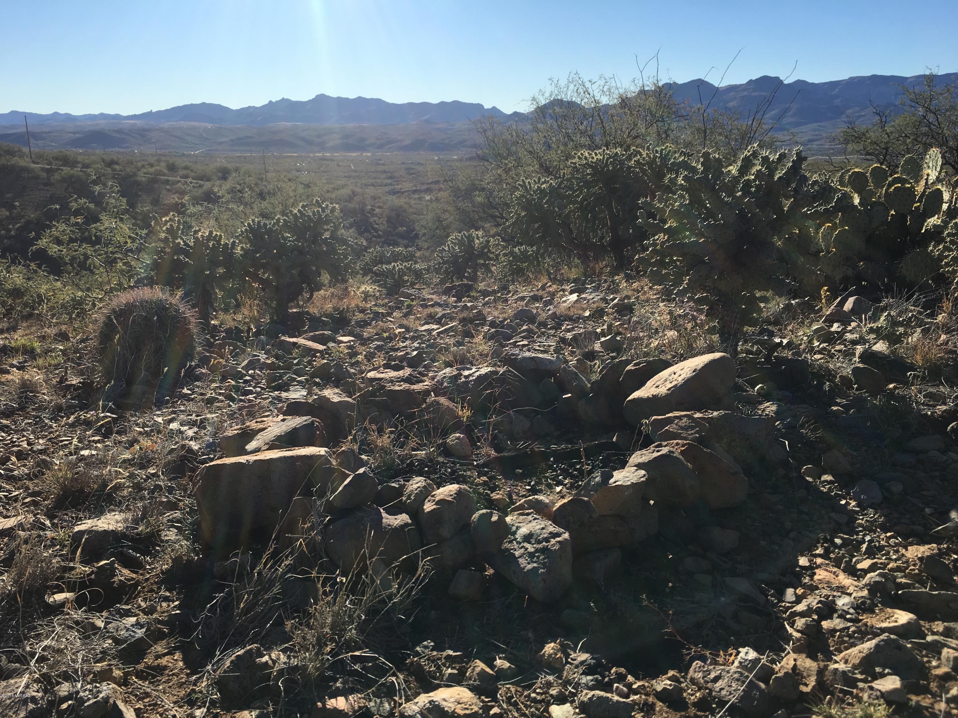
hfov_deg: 61.7
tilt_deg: -16.8
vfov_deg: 48.2
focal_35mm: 29
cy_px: 359
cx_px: 479
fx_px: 803
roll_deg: -1.1
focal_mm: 4.15
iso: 25
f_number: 2.2
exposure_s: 1/1637
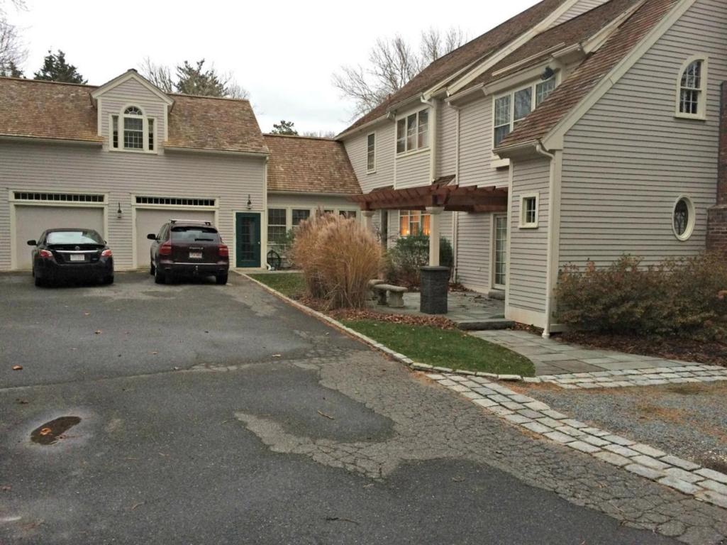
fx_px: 609
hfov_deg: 61.7
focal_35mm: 29
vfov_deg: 48.2
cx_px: 364
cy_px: 272
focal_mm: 4.15
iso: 125
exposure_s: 1/30
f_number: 2.2
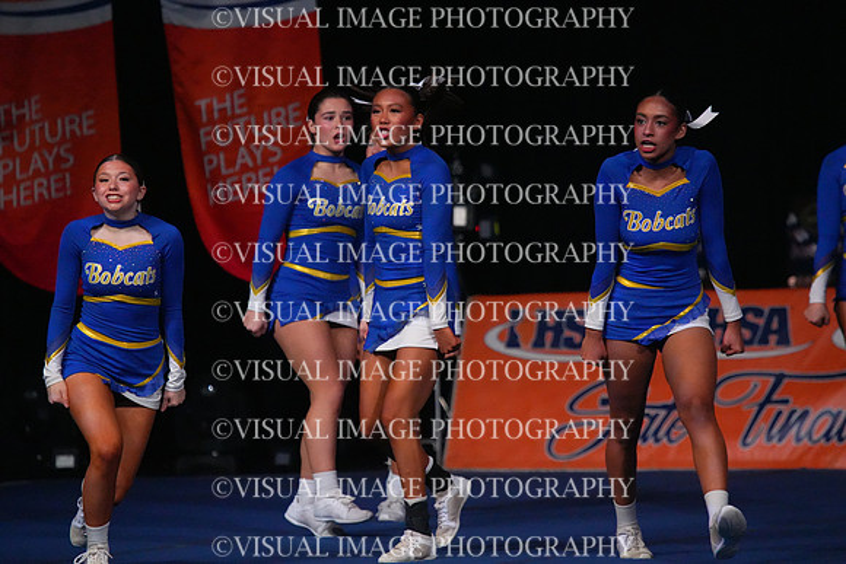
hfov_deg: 6.9
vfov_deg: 4.6
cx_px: 423
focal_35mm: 300
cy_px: 282
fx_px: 7051
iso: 16000
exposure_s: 1/1250
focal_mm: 300
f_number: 5.6
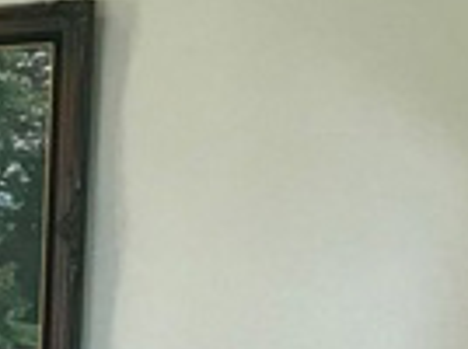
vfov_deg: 10.8
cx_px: -461
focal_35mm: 134
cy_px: 464
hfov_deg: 12.9
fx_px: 1808
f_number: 1.8
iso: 40
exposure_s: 1/30
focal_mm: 3.99
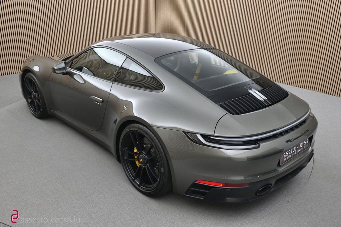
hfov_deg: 56.1
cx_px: 170
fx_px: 320
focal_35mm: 34
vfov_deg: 39.2
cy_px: 114
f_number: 4
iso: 500
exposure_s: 1/40
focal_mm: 22.5
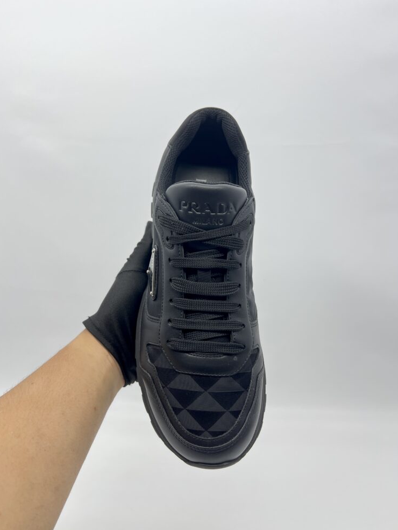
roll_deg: +0.1
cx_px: 195
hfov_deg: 51.4
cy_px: 275
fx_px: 414
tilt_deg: -15.6
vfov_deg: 65.3
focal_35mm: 27
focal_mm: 5.7
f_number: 1.5
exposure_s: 1/104
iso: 32
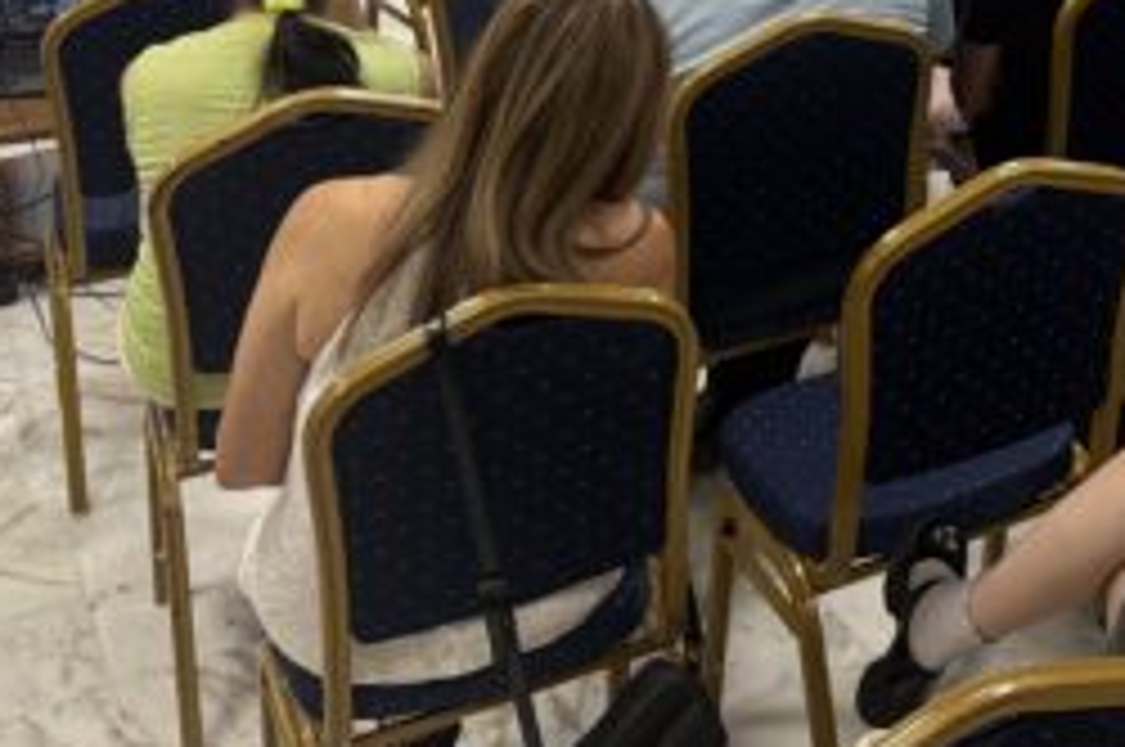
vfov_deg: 17.9
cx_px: 1404
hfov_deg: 25.4
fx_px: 2185
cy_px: -281
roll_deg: +0.3
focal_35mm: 70
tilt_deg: -8.6
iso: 200
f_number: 1.78
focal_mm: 6.76
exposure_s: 1/100
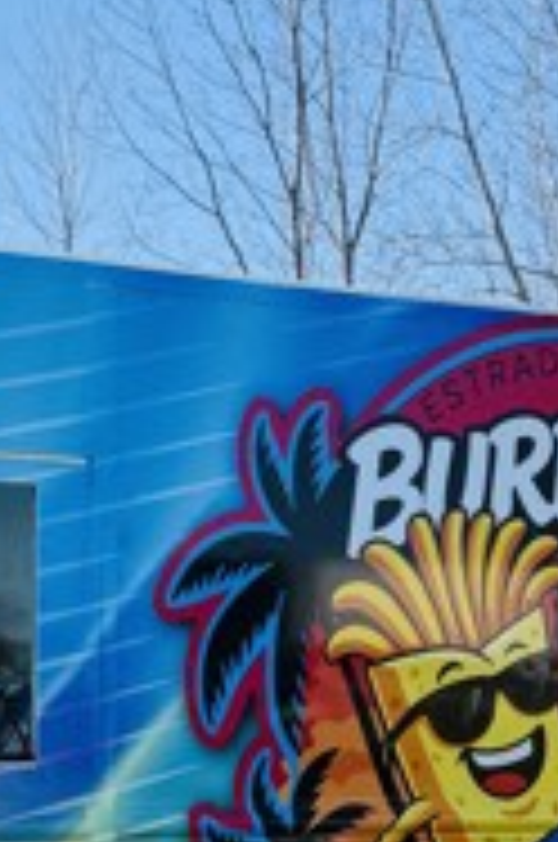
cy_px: 810
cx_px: 135
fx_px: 2497
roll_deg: +1.1
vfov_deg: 18.7
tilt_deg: +0.1
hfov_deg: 12.7
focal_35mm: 107
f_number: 1.78
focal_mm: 6.76
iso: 80
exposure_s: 1/3145
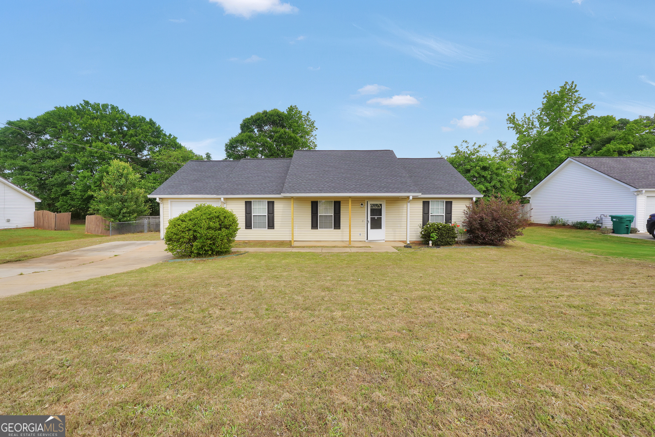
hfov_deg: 97.6
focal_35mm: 16
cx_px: 328
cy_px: 218
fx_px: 287
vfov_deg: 74.6
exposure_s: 1/125
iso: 100
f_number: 9
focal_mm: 10.5
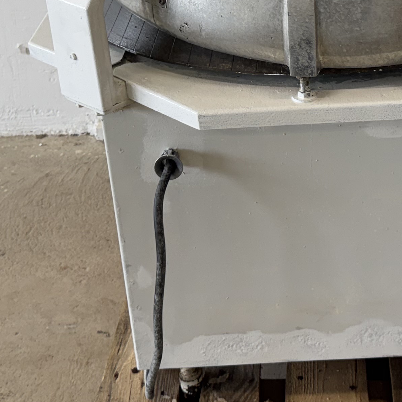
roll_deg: +2.8
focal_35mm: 72
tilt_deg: -20.7
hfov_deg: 23.9
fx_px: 946
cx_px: 253
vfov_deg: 23.2
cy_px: 14
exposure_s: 1/121
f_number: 1.78
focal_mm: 6.76
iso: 64
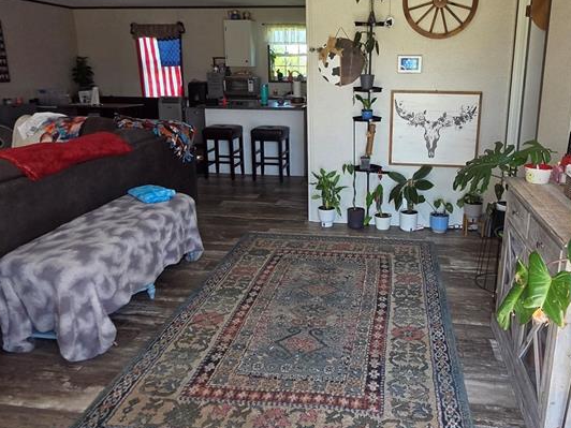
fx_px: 412
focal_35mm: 25
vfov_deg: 54.4
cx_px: 343
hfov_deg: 68.7
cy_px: 168
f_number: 2.2
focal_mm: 2.2
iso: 320
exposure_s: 1/359
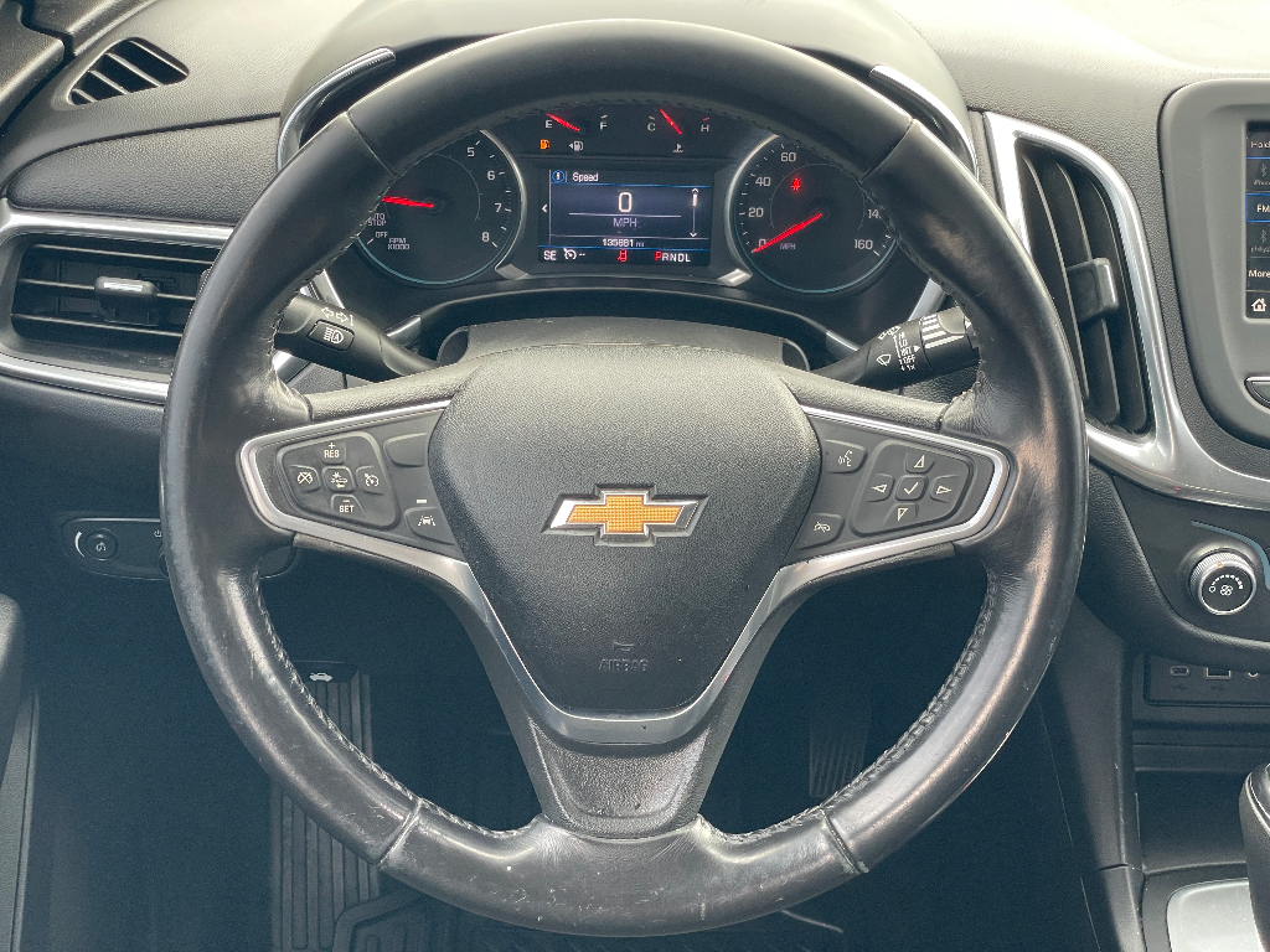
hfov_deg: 36.8
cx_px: 635
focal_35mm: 52
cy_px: 476
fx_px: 1908
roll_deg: -2.9
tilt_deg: -32.0
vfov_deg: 28.0
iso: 100
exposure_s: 1/99
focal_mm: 6
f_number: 2
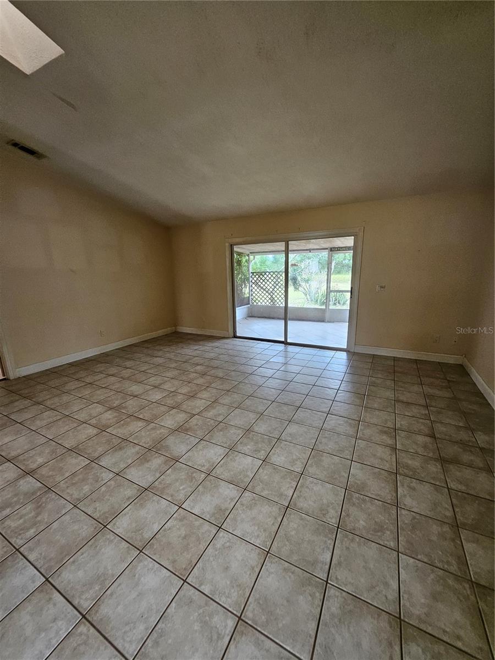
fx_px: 248
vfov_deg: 106.2
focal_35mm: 13
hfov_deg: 89.9
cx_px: 248
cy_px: 330
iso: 200
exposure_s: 1/70
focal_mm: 1.7
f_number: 2.2
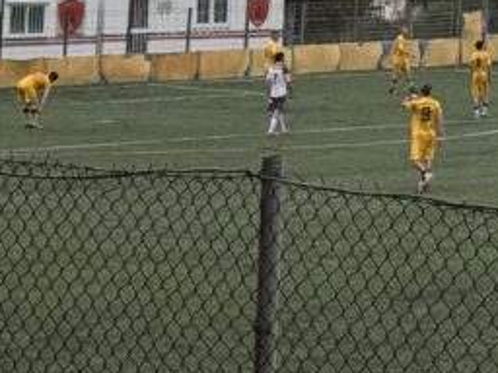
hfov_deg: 9.6
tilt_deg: +3.5
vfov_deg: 7.2
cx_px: 786
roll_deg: +0.2
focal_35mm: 200
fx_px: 2877
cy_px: -287
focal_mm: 6.76
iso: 64
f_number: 1.78
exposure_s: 1/3425
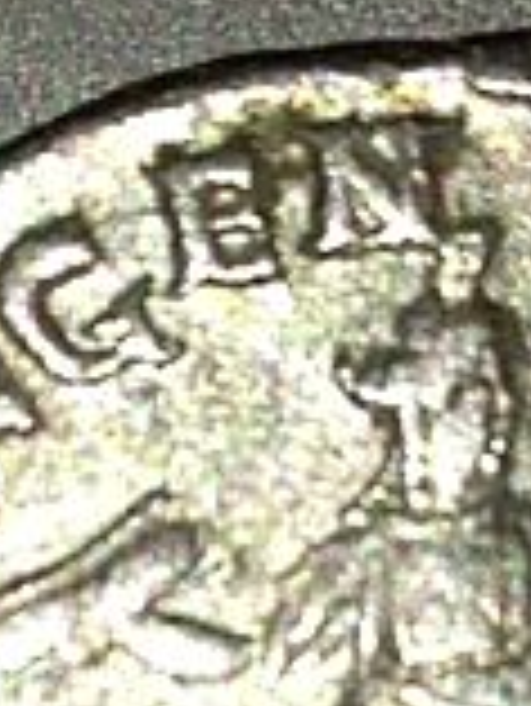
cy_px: 780
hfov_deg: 15.5
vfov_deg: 19.7
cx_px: 362
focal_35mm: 95
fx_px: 1940
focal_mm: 4.28
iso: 50
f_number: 2.4
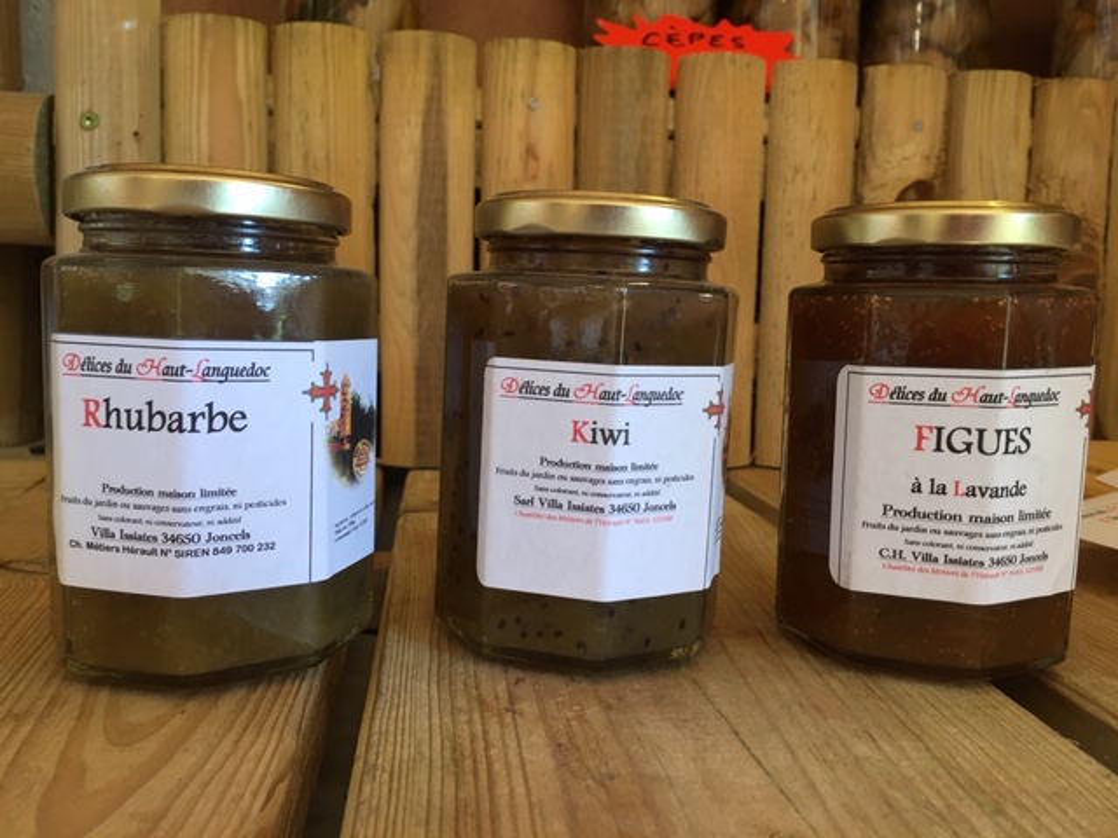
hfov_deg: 61.7
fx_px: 937
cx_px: 559
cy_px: 419
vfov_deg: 48.2
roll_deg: -3.2
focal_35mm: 29
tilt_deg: -6.7
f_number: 2.2
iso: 32
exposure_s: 1/17
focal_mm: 4.15
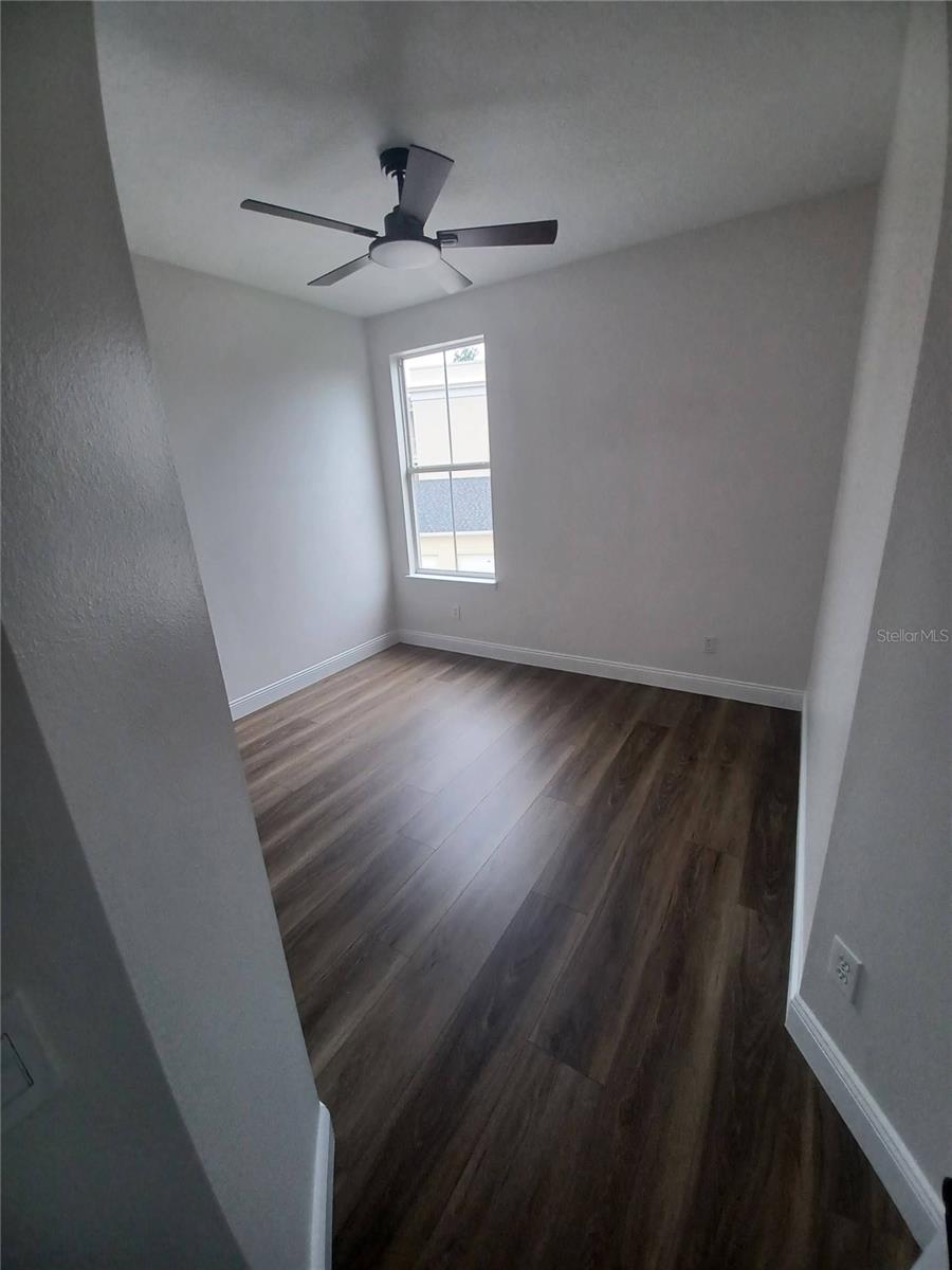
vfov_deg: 106.2
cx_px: 476
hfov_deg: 89.9
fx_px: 477
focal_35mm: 13
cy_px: 635
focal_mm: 1.42
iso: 64
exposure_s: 1/120
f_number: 2.2
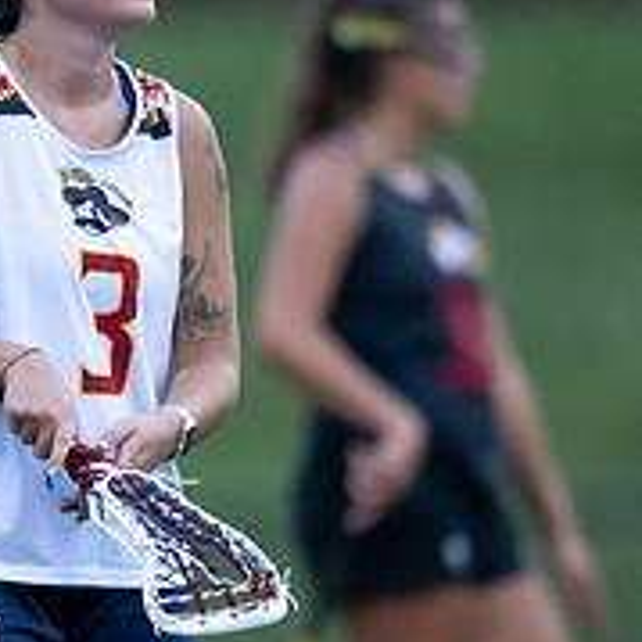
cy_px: 507
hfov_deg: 1.1
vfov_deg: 1.1
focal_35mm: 1626
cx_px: 40
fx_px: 34118
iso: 6400
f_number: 2.8
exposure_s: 1/1000
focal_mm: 400
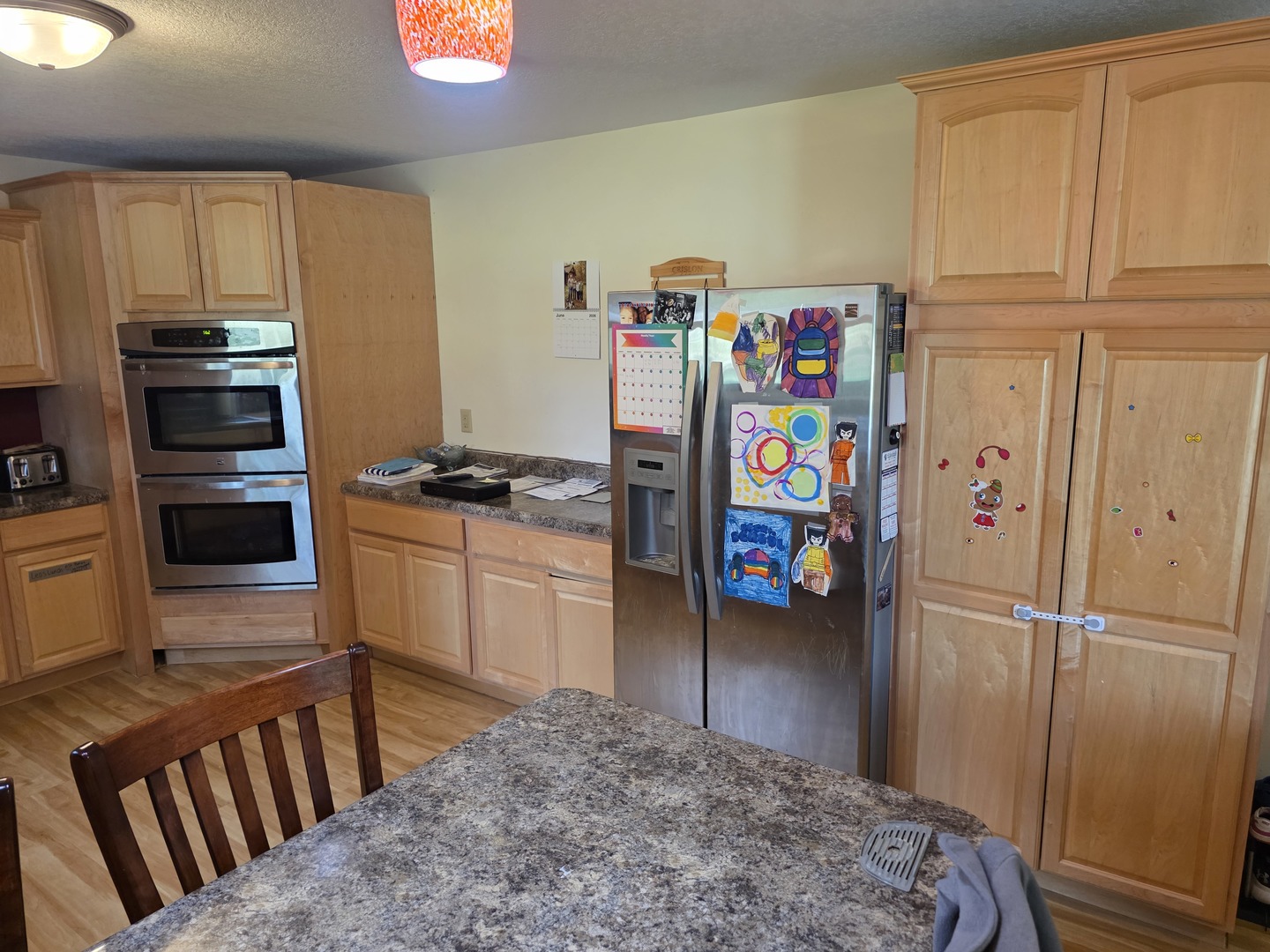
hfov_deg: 73.9
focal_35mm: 23
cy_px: 476
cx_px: 635
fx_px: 844
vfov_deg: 58.9
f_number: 1.7
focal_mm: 6.3
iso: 640
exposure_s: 1/120
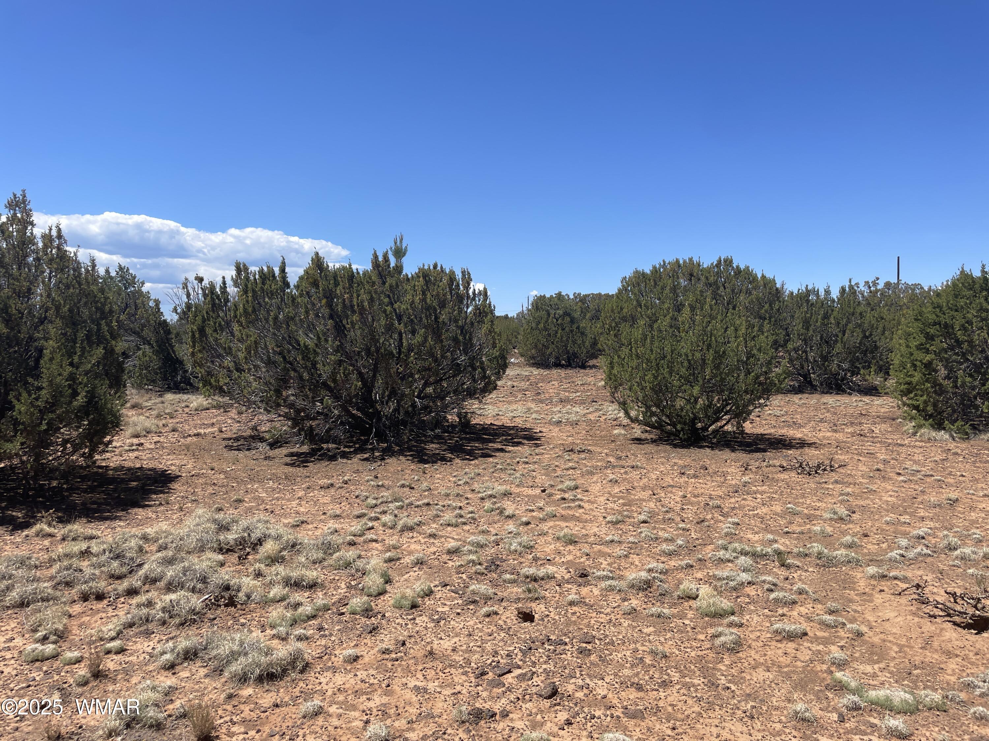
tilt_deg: -0.7
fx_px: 743
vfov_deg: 53.1
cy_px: 370
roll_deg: -0.8
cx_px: 494
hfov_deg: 67.3
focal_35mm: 26
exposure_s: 1/3300
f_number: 1.6
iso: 32
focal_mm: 4.2
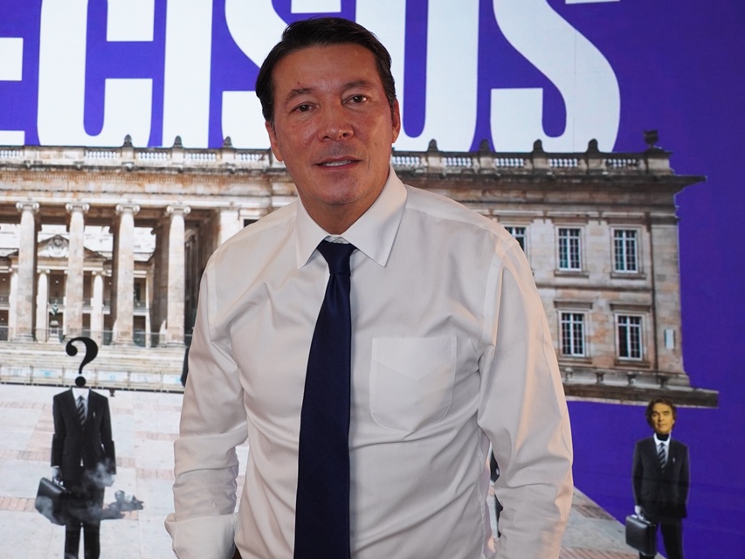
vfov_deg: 31.1
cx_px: 347
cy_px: 253
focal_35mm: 47
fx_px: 1005
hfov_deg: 40.7
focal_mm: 23
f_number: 5.6
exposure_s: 1/60
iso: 800
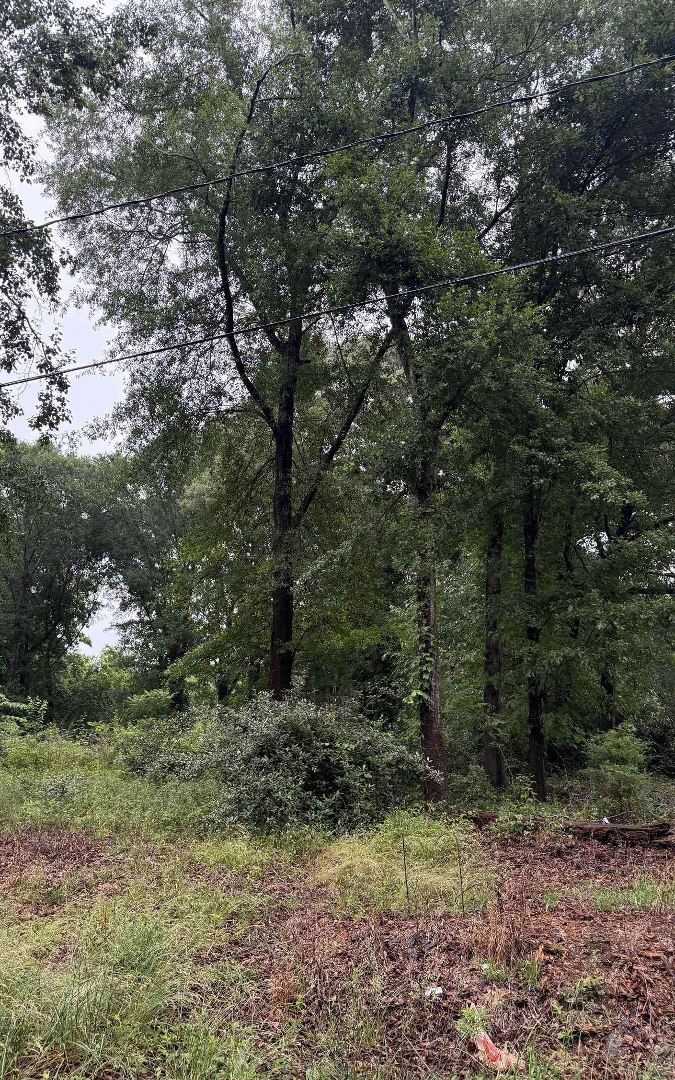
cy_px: 548
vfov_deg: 70.4
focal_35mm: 26
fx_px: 765
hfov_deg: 47.3
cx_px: 271
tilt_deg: +12.8
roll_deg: -3.3
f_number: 1.78
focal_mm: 6.76
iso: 160
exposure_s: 1/230
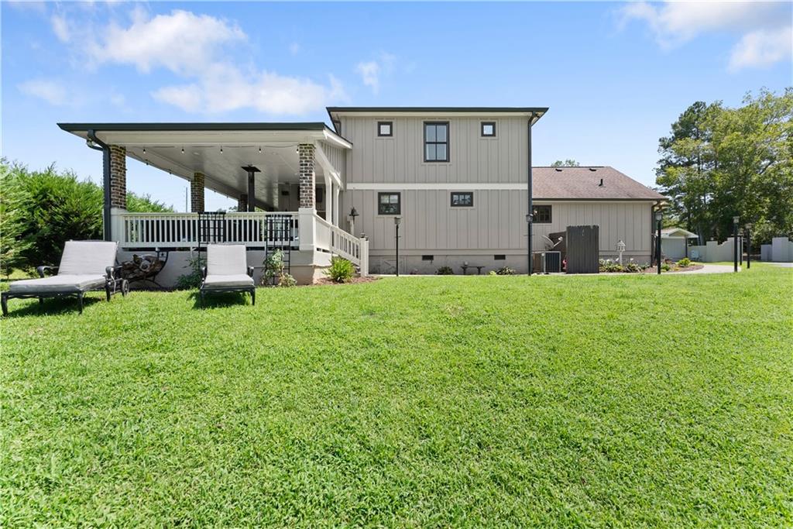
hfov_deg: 104.2
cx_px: 396
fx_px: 308
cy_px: 264
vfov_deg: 81.2
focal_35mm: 14
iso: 800
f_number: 7.1
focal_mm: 14
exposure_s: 1/400
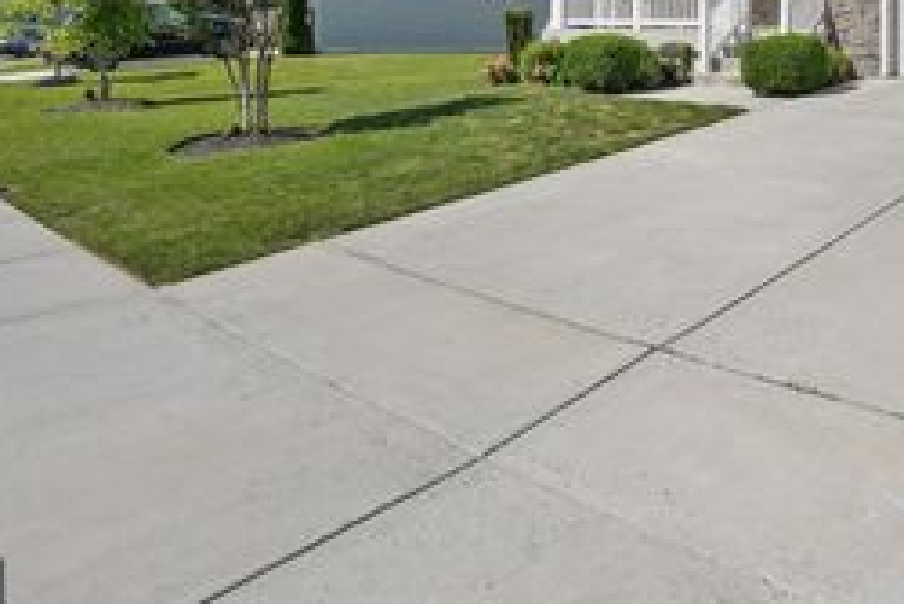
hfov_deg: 54.9
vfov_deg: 37.4
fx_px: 804
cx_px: 712
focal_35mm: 32
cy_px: 20
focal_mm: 16
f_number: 8
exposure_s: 1/160
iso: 100
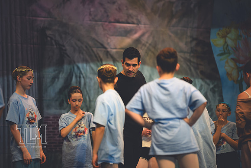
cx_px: 126
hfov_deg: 10.3
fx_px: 1395
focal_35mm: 200
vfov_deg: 6.9
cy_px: 84
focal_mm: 200
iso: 720
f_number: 2.8
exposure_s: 1/500
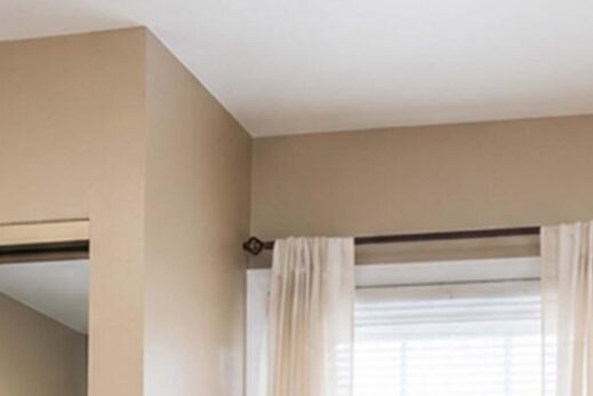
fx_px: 1219
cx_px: 356
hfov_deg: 27.3
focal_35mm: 74
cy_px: 629
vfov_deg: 16.5
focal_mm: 10
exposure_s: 1/60
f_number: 8
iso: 1600
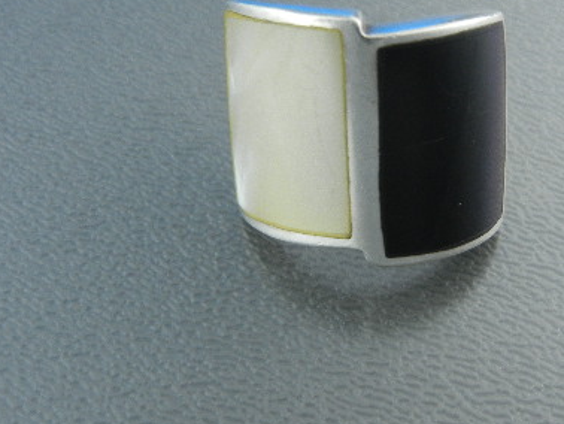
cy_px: 145
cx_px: 364
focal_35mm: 88
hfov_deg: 22.2
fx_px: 1435
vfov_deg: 16.8
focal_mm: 9.3
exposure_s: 1/24
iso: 400
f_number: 3.9
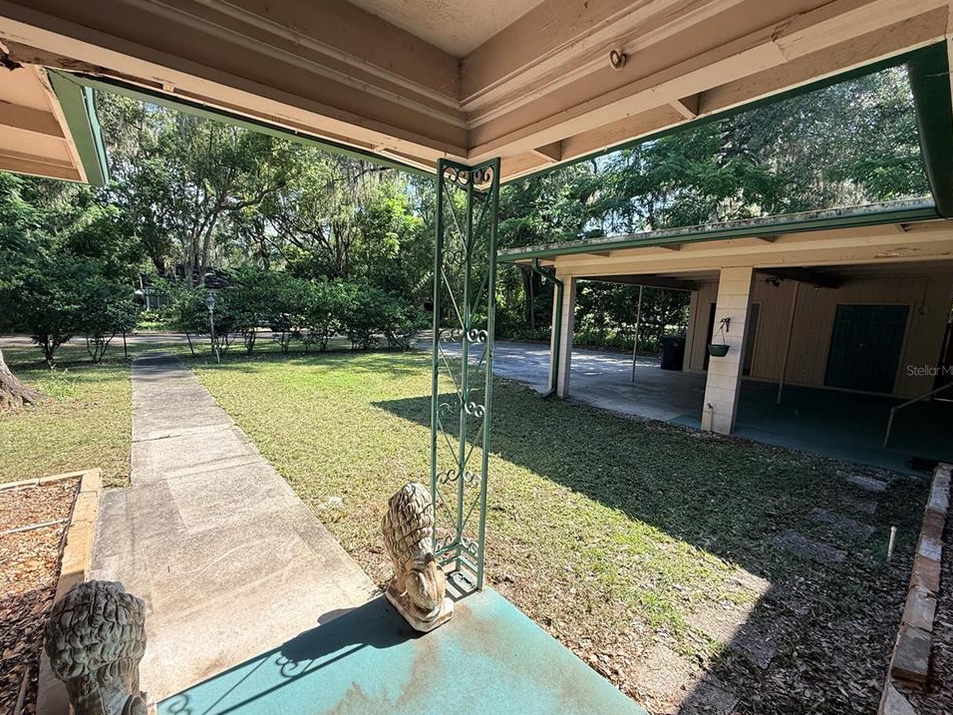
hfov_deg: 98.1
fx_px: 413
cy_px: 370
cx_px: 457
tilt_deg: -8.9
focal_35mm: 15
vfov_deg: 81.7
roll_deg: -1.6
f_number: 2.2
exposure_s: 1/430
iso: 50
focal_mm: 2.22
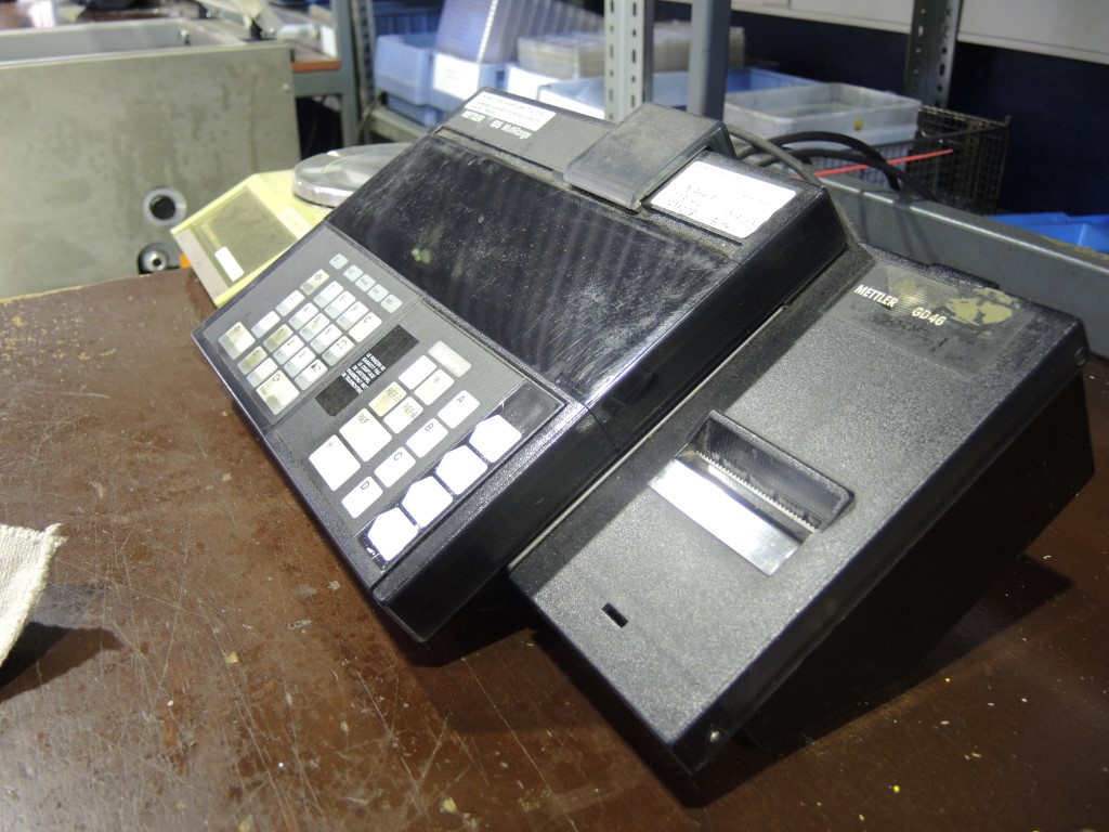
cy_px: 416
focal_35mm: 30
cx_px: 554
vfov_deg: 46.8
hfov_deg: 60.0
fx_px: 961
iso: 400
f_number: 2
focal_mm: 6.5
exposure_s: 1/15
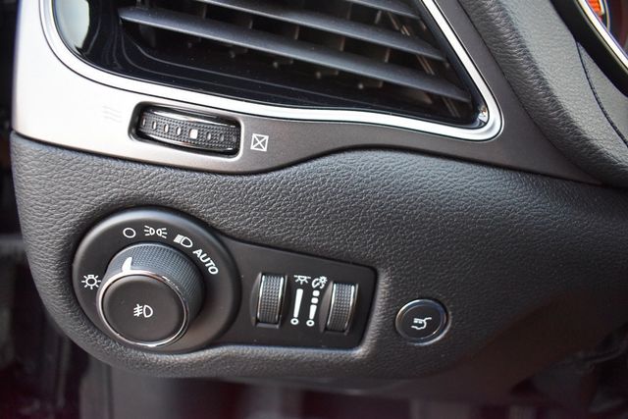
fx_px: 471
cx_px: 314
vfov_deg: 48.0
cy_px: 210
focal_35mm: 27
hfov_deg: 67.4
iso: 1250
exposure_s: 1/125
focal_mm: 18
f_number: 3.5
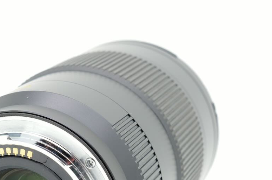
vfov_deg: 12.2
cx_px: 77
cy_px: 168
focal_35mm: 111
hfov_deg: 18.4
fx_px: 837
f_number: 9
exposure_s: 1/60
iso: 800
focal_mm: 43
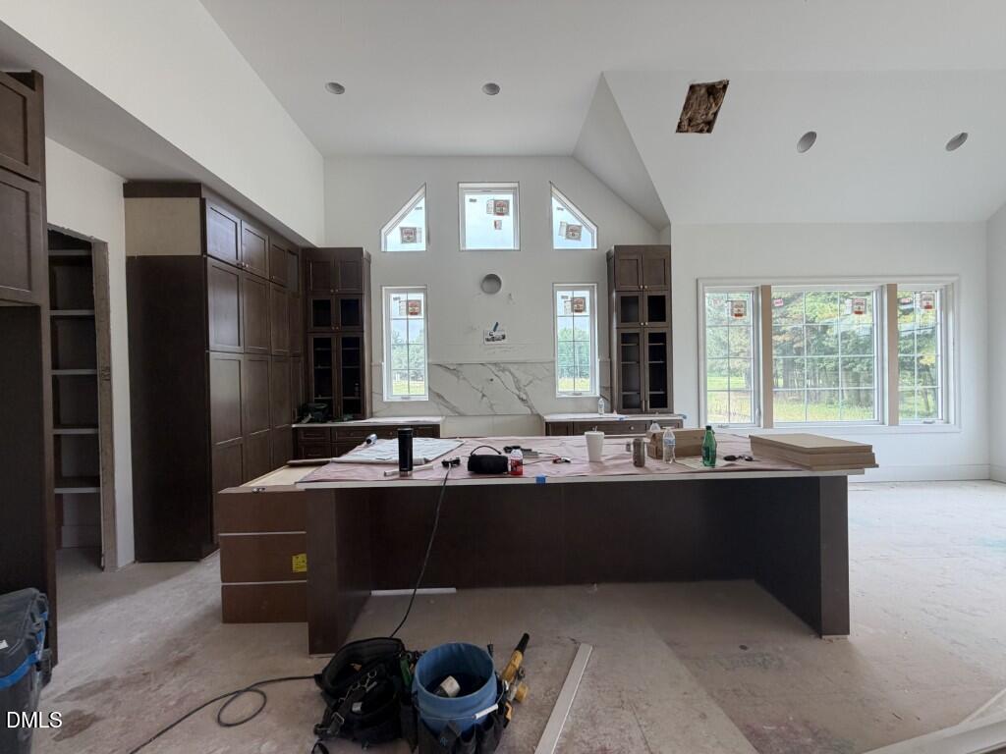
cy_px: 377
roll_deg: +0.6
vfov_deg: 85.7
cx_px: 503
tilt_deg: -0.4
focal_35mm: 14
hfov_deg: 102.1
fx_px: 407
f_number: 2.2
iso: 125
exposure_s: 1/121
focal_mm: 2.22
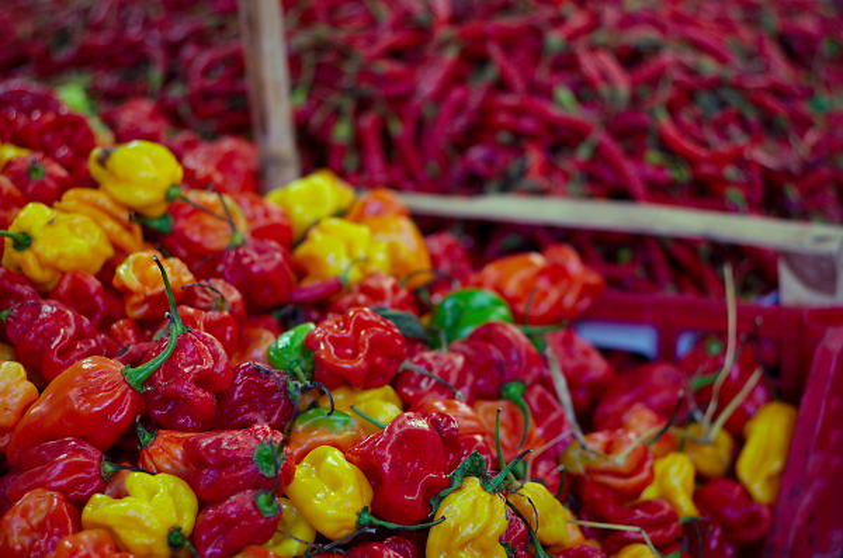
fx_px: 2453
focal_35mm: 105
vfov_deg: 13.0
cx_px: 422
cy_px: 279
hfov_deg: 19.5
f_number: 2.8
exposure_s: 1/125
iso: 200
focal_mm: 70
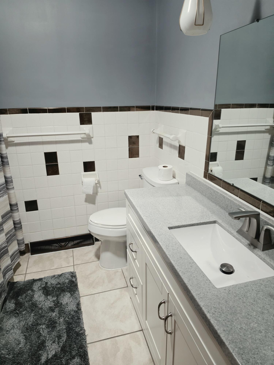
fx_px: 243
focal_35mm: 23
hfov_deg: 58.9
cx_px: 137
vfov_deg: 73.9
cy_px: 182
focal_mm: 6.5
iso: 400
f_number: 1.4
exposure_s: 1/120
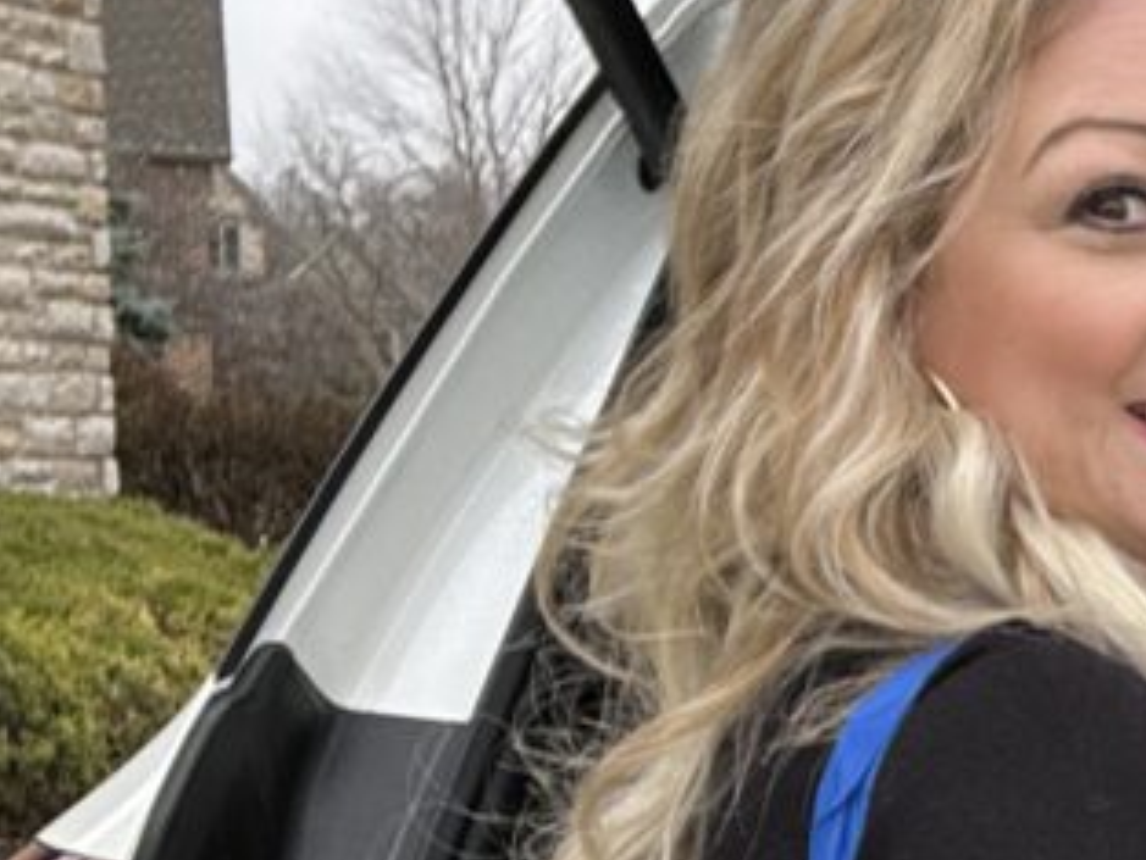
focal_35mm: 98
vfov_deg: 15.0
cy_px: 714
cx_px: 1519
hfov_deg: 18.5
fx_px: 3246
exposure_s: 1/126
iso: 20
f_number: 1.9
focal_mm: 2.69
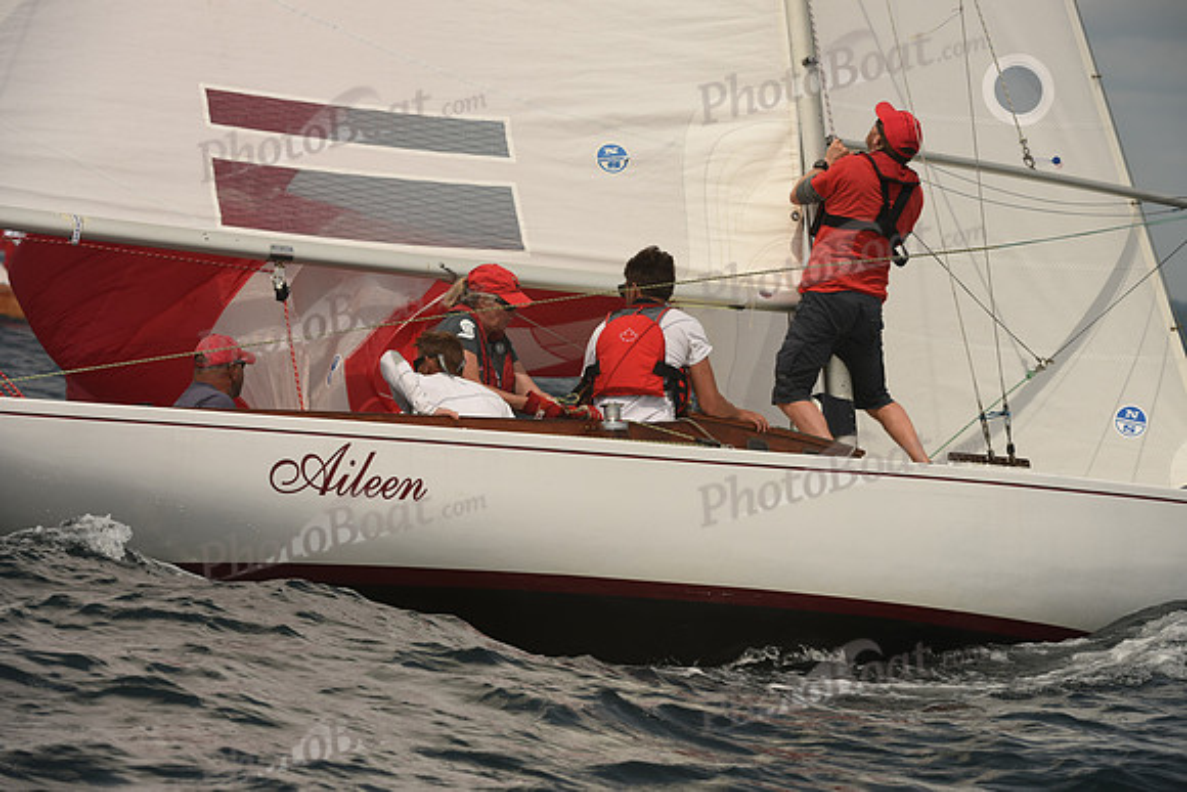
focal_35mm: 240
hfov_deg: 8.6
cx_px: 594
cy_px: 396
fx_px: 7915
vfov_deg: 5.7
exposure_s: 1/1000
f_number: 9
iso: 250
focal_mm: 240
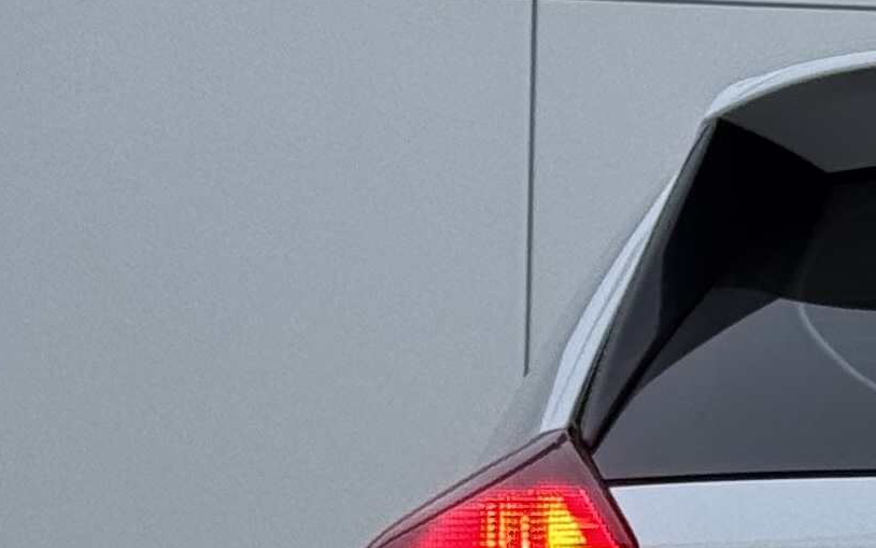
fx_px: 6017
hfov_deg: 8.1
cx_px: 1436
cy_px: 937
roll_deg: -0.9
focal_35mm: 252
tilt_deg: +0.5
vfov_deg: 5.2
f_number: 1.78
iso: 64
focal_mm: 6.76
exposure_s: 1/577
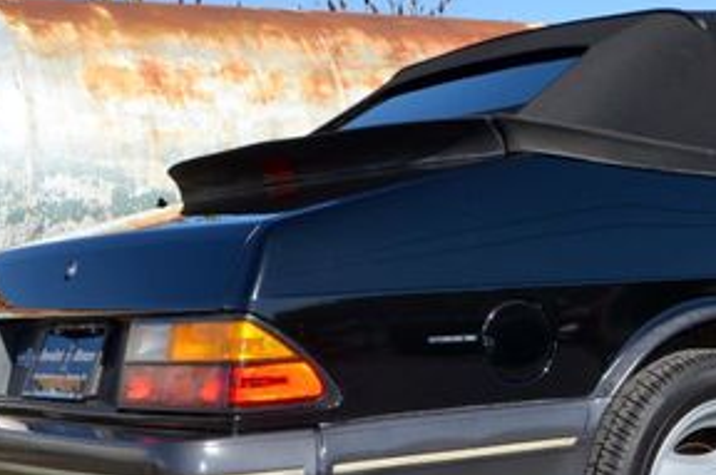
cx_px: 661
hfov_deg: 24.6
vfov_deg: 17.0
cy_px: 259
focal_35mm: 80
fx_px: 1588
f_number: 10
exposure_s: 1/200
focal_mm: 24
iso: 100
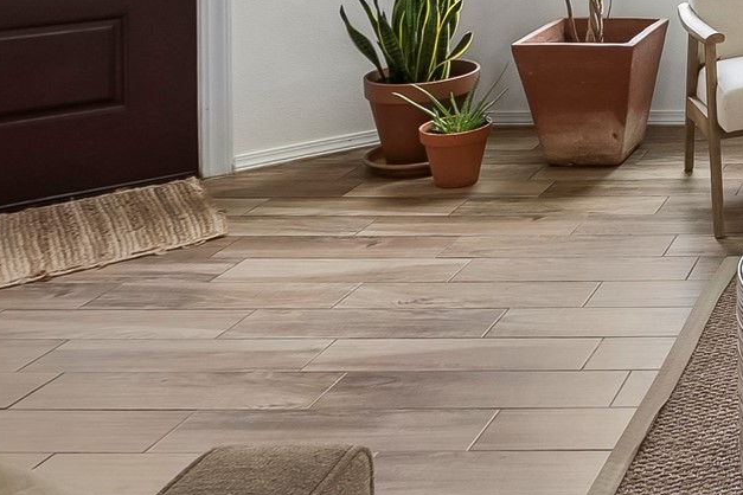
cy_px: -122
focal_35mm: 52
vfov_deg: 23.4
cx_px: 1048
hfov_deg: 28.5
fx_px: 1073
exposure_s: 1/2.5
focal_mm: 10
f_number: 8
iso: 100
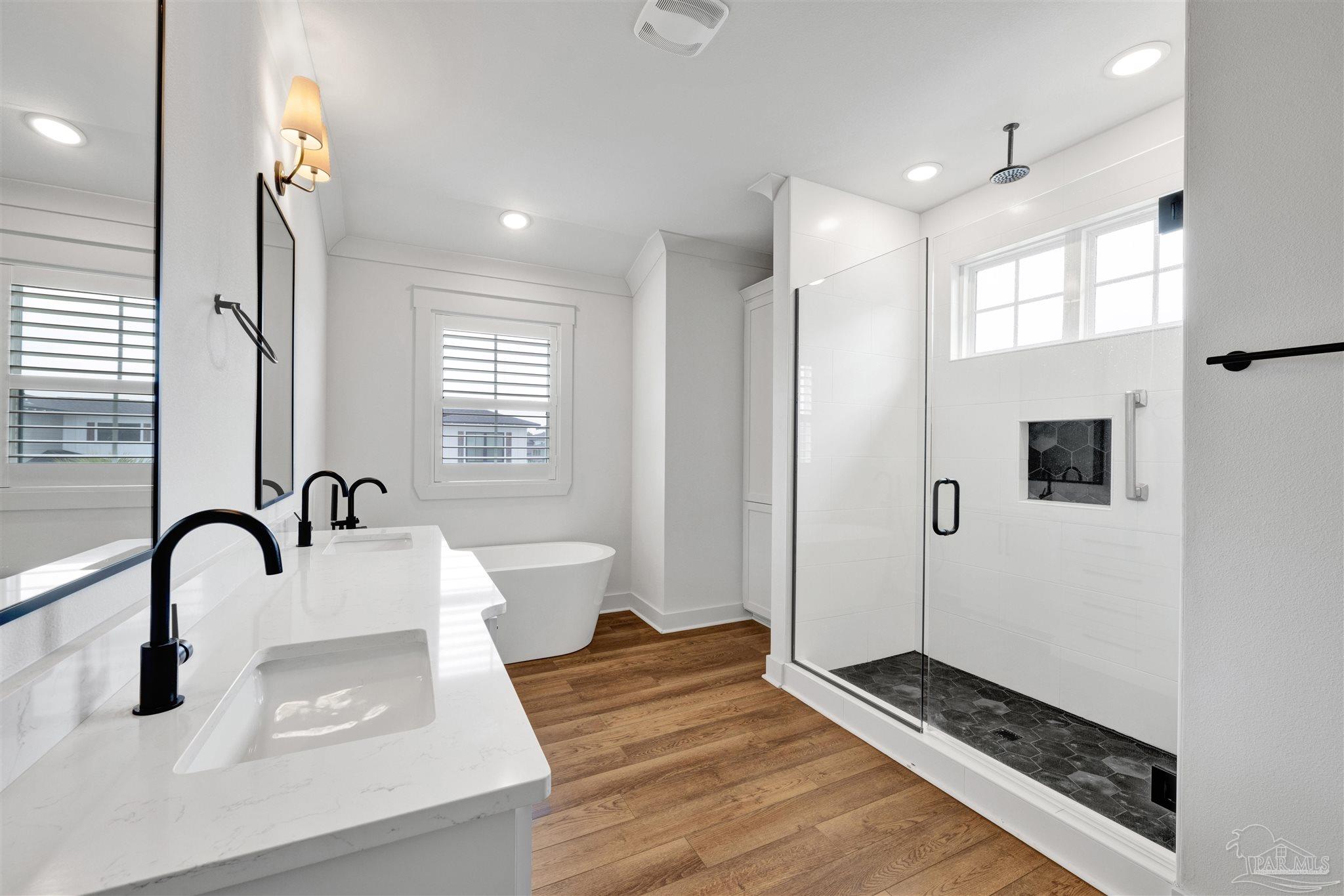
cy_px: 448
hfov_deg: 102.3
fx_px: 541
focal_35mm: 14
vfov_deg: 79.2
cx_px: 672
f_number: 13
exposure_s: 1/15
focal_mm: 14.5
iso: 400
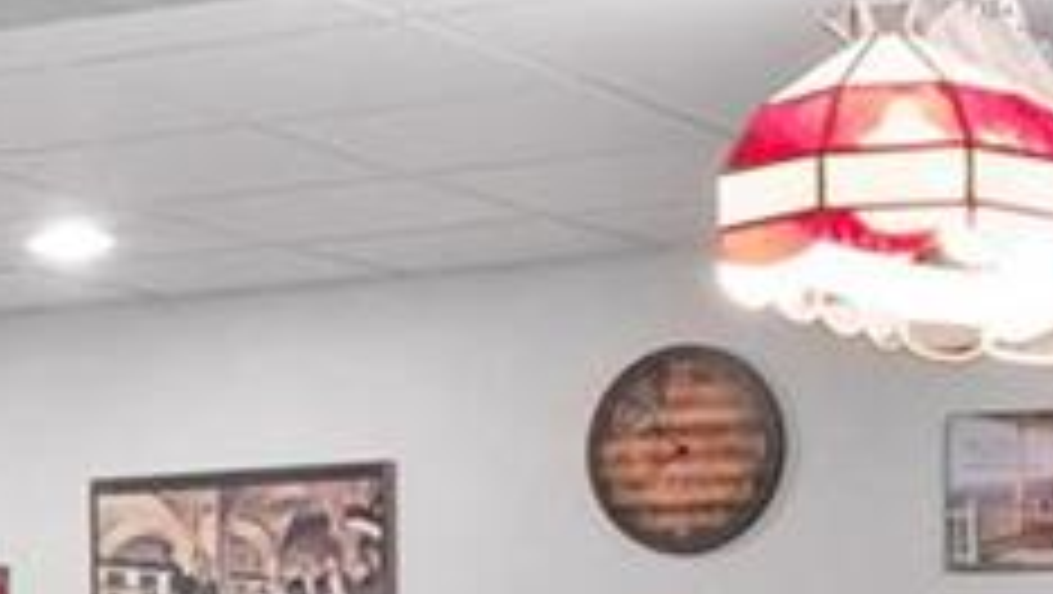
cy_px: 774
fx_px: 3604
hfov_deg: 16.2
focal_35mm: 129
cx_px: -99
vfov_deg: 9.3
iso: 640
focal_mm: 9
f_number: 9
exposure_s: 1
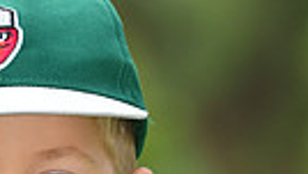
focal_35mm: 916
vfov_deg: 1.3
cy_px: 421
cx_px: 26
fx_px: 7498
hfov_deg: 2.4
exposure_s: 1/1600
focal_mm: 135
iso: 500
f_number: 4
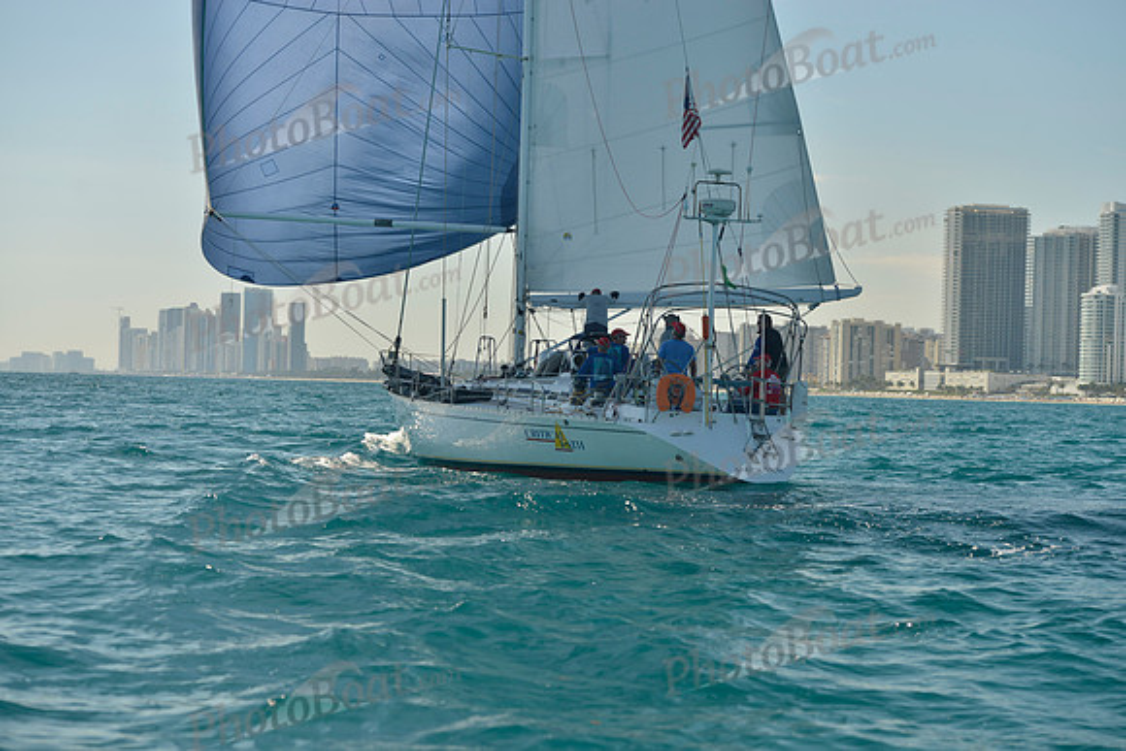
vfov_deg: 16.7
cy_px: 376
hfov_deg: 24.8
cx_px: 563
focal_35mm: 82
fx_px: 2565
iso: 200
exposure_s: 1/800
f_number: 5.6
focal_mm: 82
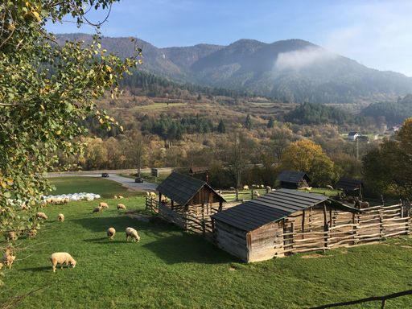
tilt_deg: -4.3
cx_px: 206
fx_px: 345
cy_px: 154
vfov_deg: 48.2
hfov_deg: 61.7
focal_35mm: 29
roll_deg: -0.3
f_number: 2.2
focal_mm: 4.15
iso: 25
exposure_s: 1/818
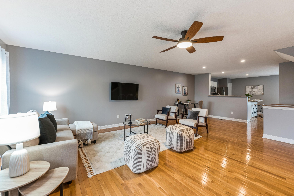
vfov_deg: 78.1
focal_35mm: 15
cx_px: 147
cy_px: 98
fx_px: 121
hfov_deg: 101.1
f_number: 2.8
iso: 800
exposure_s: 1/15
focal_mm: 14.8
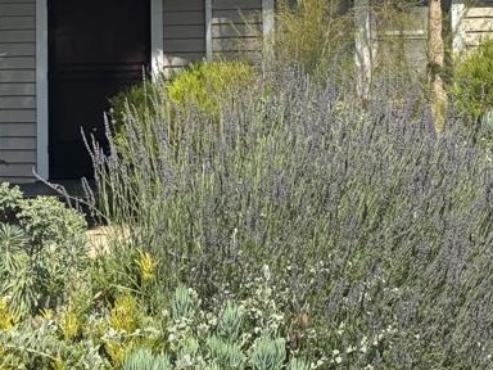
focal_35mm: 128
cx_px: 95
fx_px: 1823
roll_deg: +0.8
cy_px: -62
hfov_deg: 15.3
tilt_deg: +5.0
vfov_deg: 11.4
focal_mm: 6.76
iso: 64
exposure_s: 1/2833
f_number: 1.78
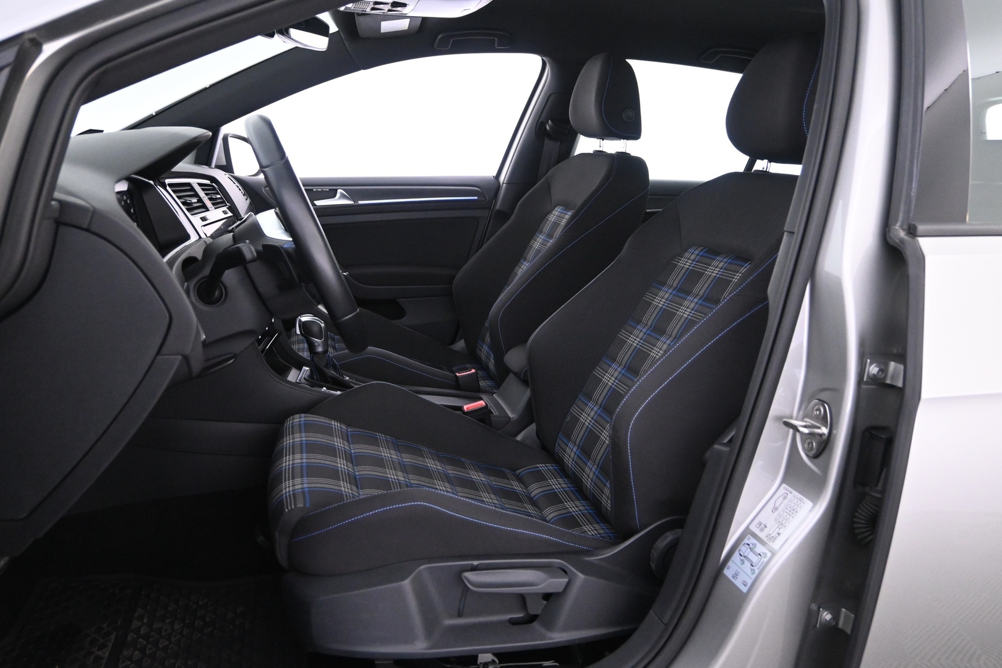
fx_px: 793
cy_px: 334
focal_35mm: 28
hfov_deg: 64.6
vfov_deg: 45.7
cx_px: 501
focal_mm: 19
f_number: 3.8
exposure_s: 1/40
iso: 3200
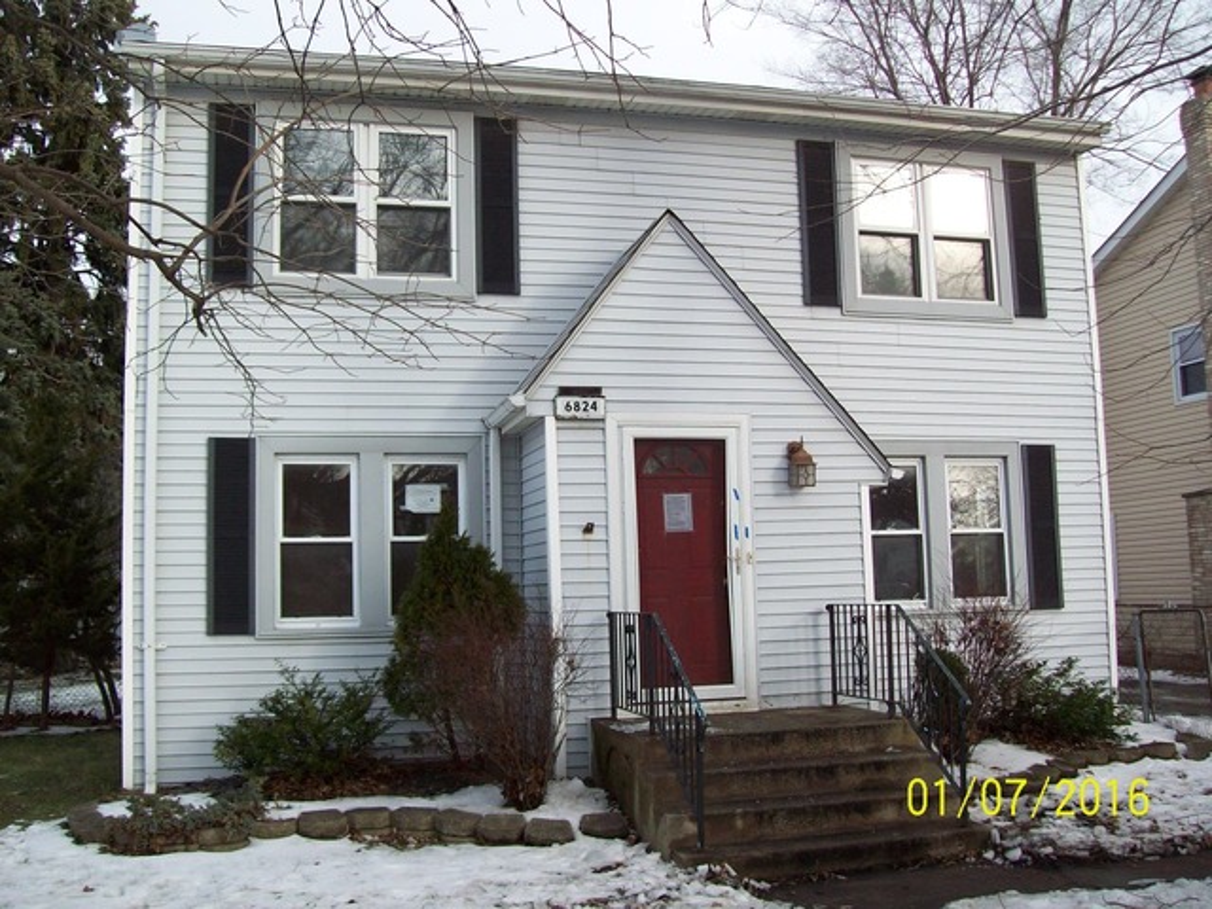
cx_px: 606
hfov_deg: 51.4
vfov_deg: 39.7
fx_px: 1260
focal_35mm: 36
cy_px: 454
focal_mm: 6
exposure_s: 1/537
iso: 80
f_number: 2.7
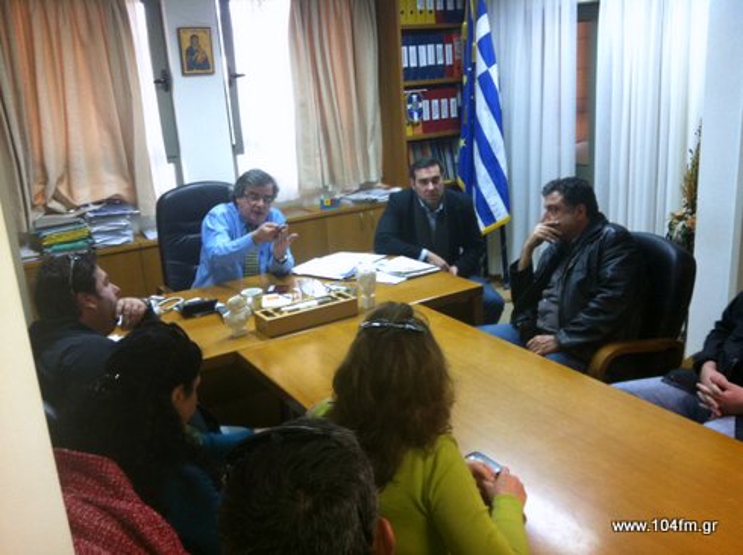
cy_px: 278
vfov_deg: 40.6
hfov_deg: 52.7
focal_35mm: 35
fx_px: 750
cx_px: 372
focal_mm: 3.85
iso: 160
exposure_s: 1/17
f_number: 2.8
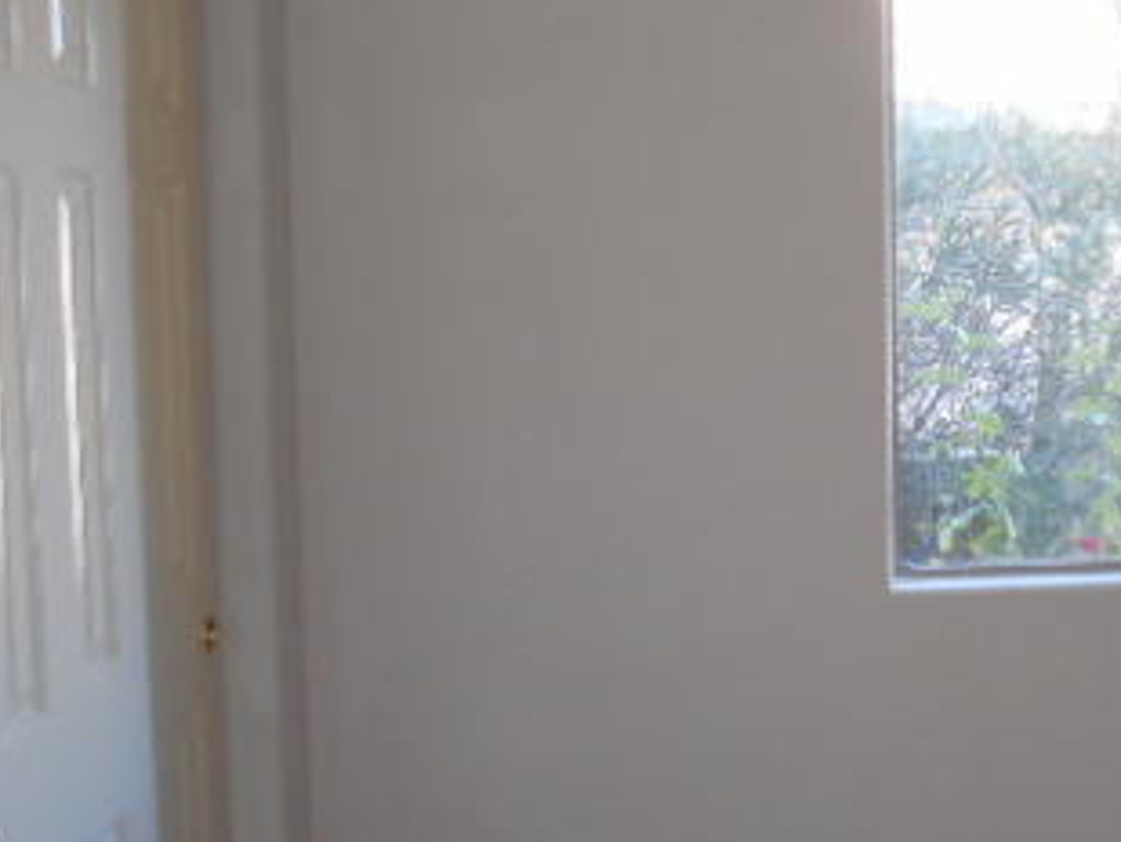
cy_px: 334
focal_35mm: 60
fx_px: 1944
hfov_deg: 29.8
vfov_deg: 24.4
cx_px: 1143
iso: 160
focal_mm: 5.2
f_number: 4
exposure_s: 1/30
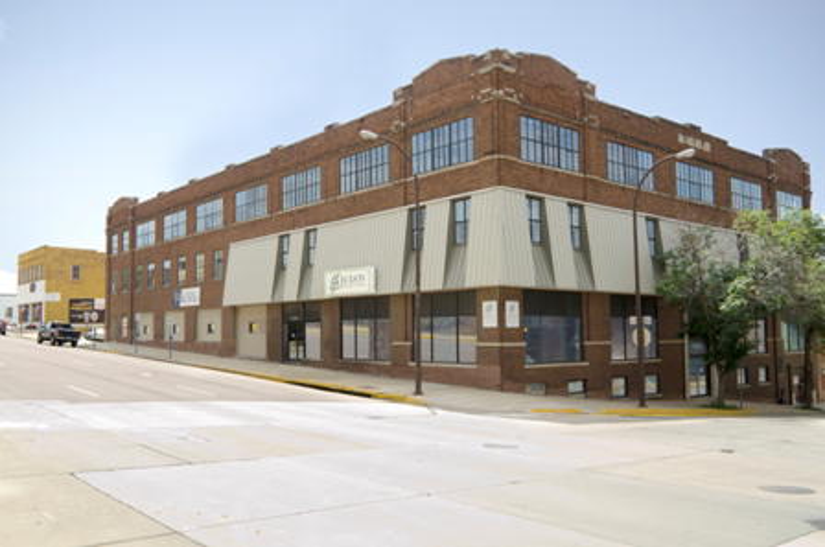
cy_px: 274
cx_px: 412
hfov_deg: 59.6
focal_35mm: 32
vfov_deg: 41.6
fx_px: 721
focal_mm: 21
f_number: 5.6
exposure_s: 1/200
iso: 100
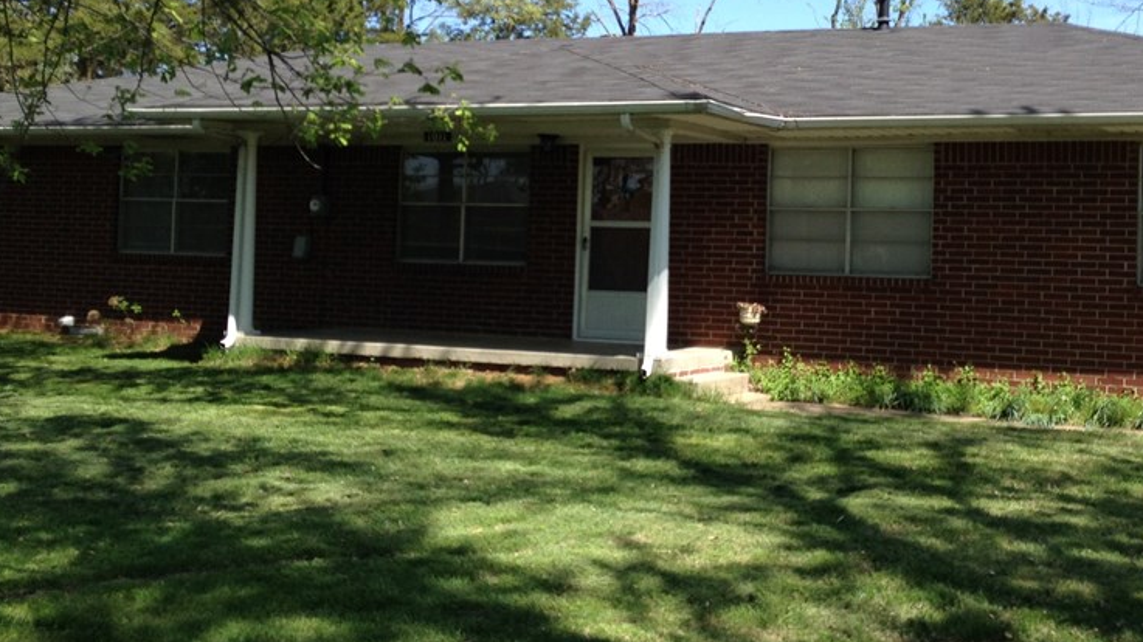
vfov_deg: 22.5
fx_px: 1606
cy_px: 202
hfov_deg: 38.9
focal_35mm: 53
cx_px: 713
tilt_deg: +1.0
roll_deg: -0.5
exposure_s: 1/890
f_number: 2.4
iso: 50
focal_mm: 4.28
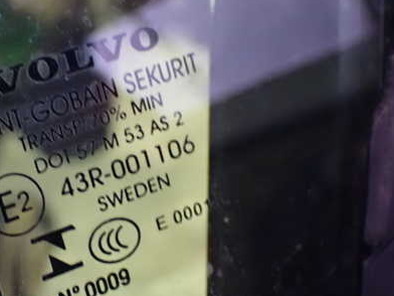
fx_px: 820
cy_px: 182
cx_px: 107
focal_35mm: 72
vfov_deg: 20.4
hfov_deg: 26.7
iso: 1600
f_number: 3.1
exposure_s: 1/25
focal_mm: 8.4
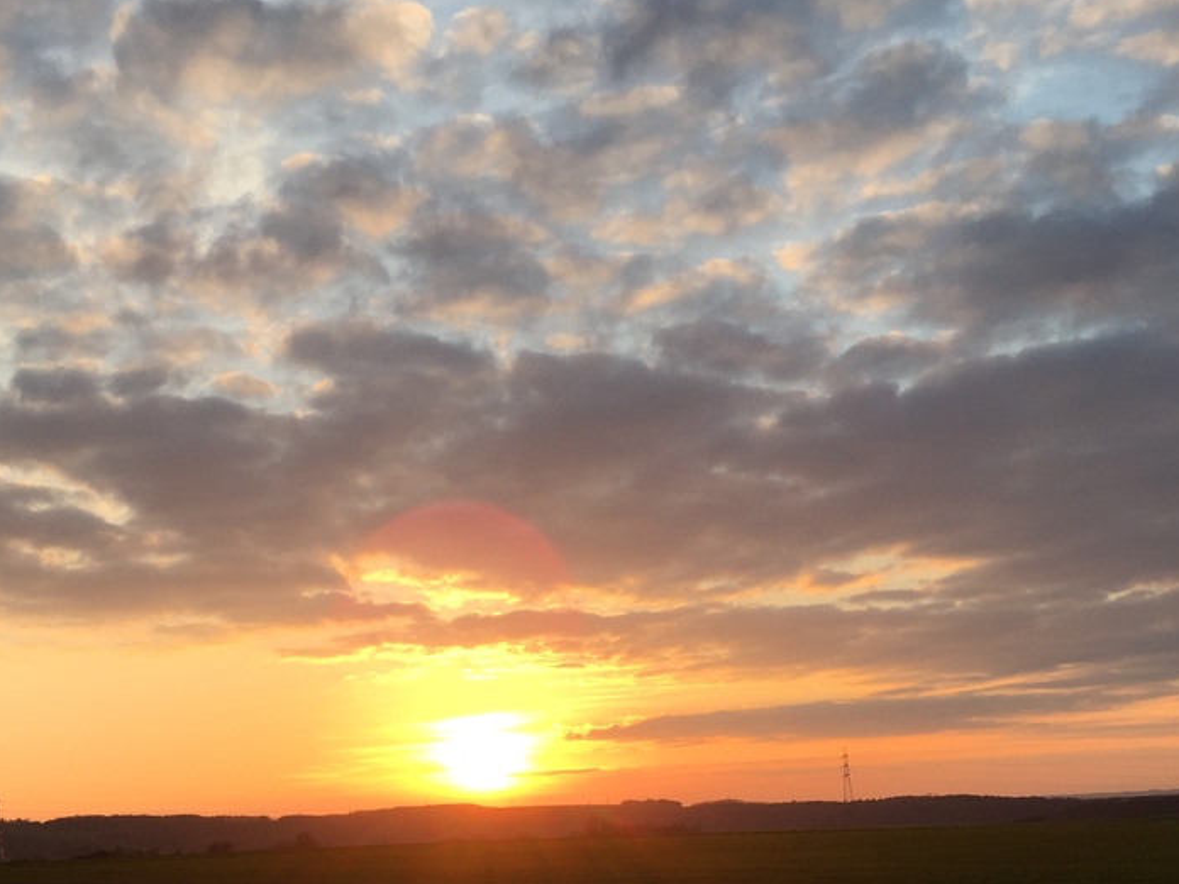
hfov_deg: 38.1
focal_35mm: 50
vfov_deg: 28.5
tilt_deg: +4.9
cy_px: 699
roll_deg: +2.4
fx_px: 1703
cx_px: 484
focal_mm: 4.15
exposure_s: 1/719
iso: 32
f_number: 2.2
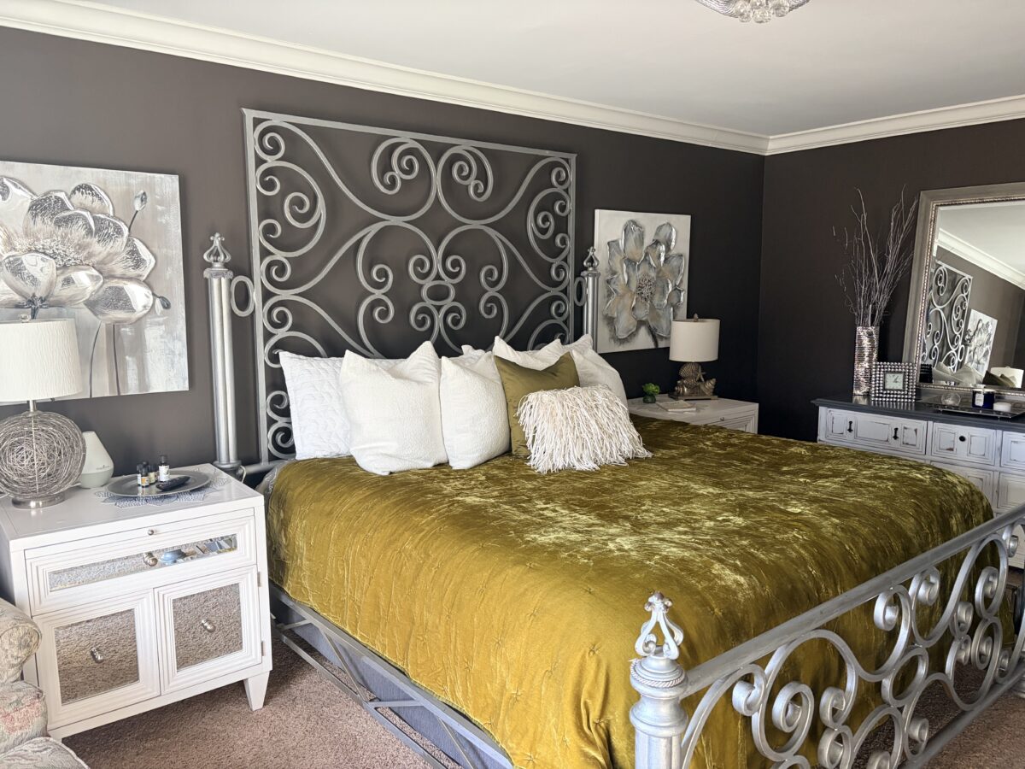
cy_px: 384
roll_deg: +0.4
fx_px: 770
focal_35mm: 26
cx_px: 512
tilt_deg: -6.7
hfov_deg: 67.3
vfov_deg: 53.1
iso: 250
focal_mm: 5.96
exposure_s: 1/60
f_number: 1.6
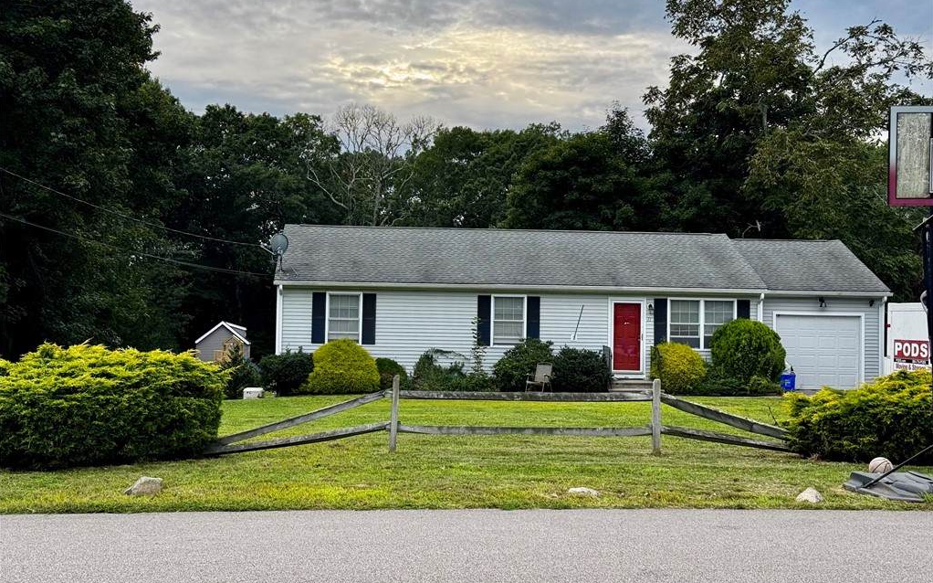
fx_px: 1296
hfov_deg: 39.6
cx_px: 466
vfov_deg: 25.3
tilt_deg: +2.3
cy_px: 272
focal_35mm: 51
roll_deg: -0.6
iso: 64
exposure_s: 1/792
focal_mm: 6.76
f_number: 1.78
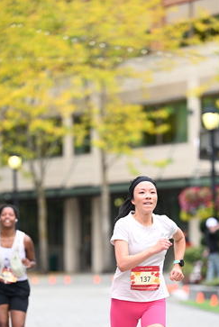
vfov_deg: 9.0
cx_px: 135
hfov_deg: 6.1
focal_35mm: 227
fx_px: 2065
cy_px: 232
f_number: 2.8
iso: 640
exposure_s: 1/1600
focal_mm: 150
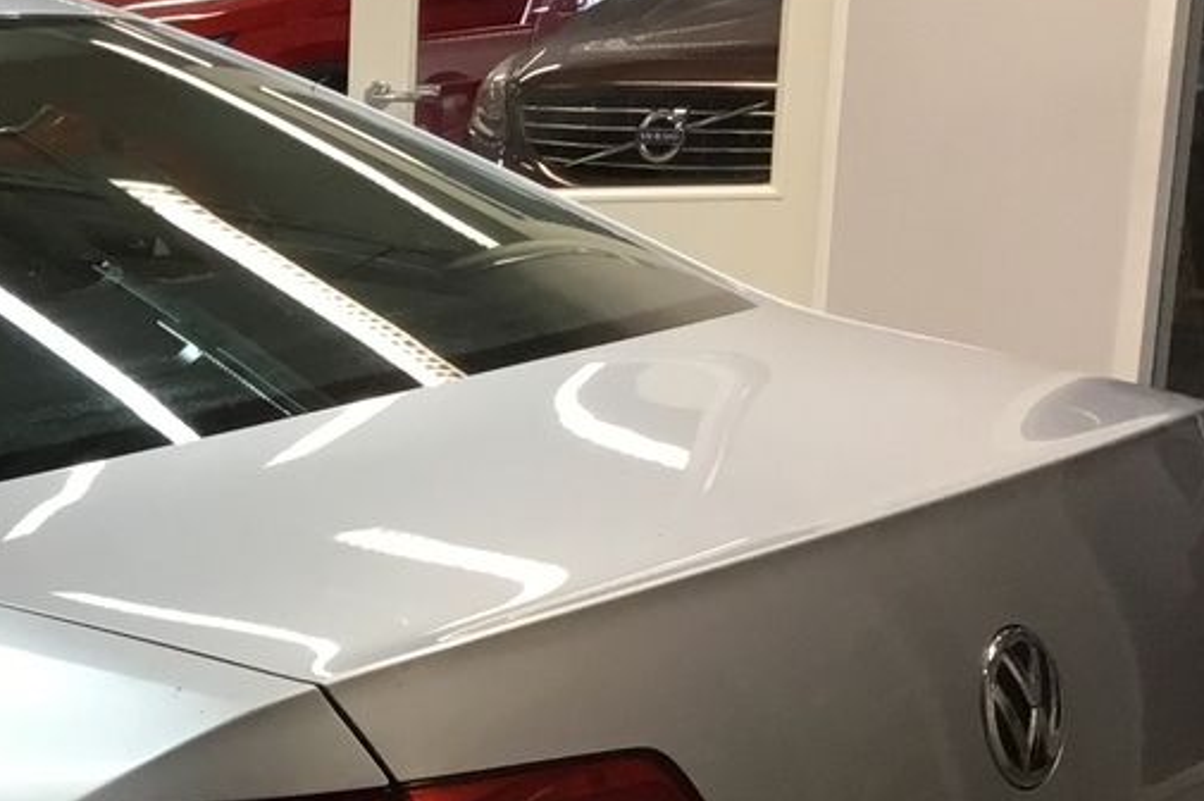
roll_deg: +4.3
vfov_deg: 14.5
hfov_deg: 20.3
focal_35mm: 92
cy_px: 870
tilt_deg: -17.5
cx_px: -353
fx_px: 3075
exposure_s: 1/33
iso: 40
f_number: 2.4
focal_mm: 3.3
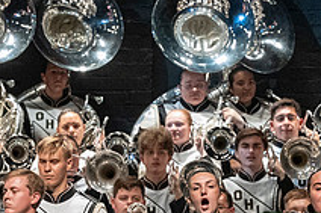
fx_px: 5488
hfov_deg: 3.3
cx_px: 359
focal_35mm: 616
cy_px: 282
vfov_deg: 2.2
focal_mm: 150
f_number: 4
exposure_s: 1/500
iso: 4000
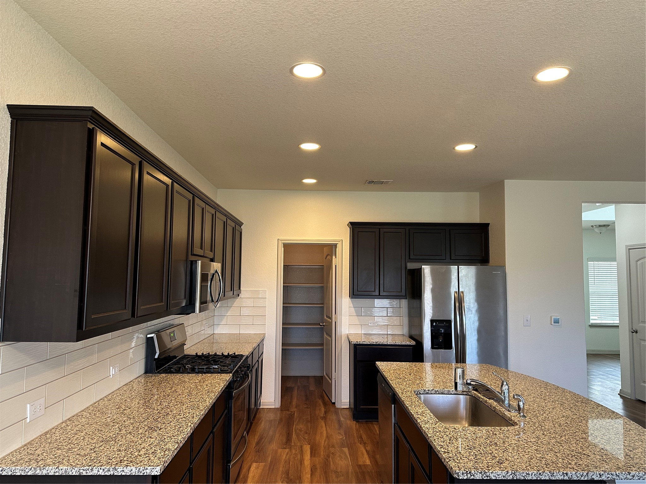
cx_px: 323
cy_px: 242
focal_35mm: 24
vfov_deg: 56.8
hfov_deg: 71.6
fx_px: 448
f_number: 1.78
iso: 200
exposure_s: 1/60
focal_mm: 6.86
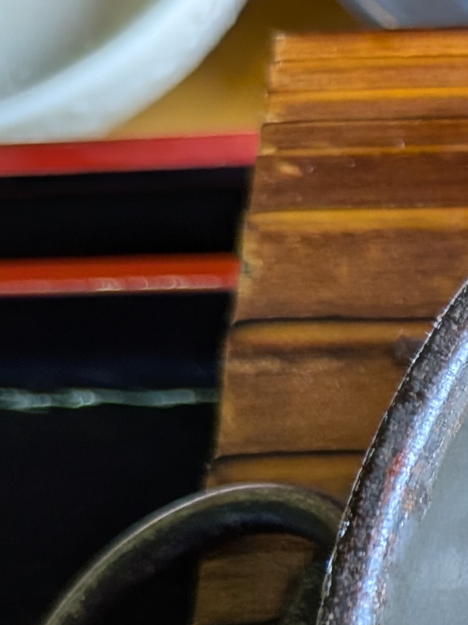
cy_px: 816
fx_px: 1875
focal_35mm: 104
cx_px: 1116
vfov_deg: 17.7
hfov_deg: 11.7
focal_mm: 4.53
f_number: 1.7
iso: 74
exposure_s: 1/100
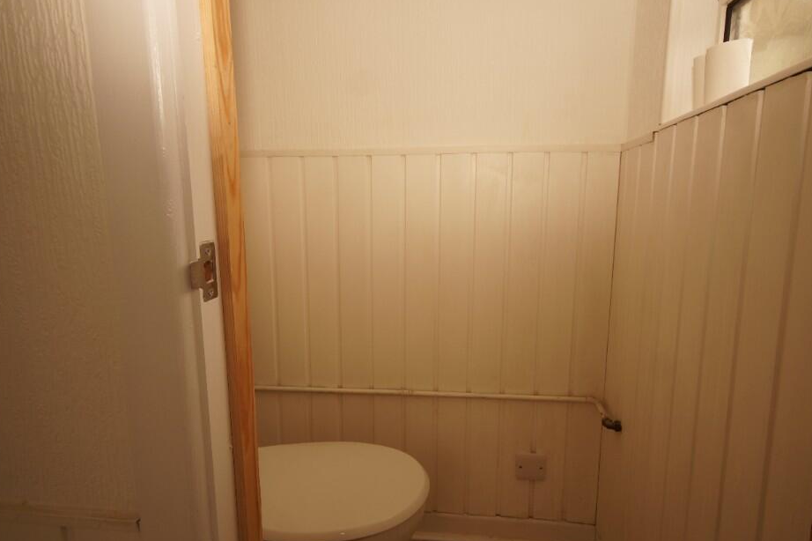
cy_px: 268
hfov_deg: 83.8
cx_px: 438
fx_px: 451
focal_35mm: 20
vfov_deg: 61.9
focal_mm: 12
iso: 100
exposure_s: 1/60
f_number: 4.5
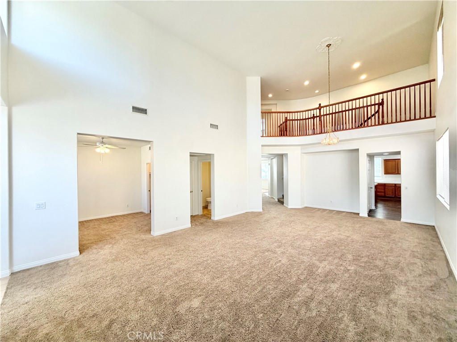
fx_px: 185
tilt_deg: -0.5
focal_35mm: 14
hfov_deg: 102.1
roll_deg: +0.9
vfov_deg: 85.7
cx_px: 228
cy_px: 171
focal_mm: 2.22
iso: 160
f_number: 2.2
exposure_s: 1/120
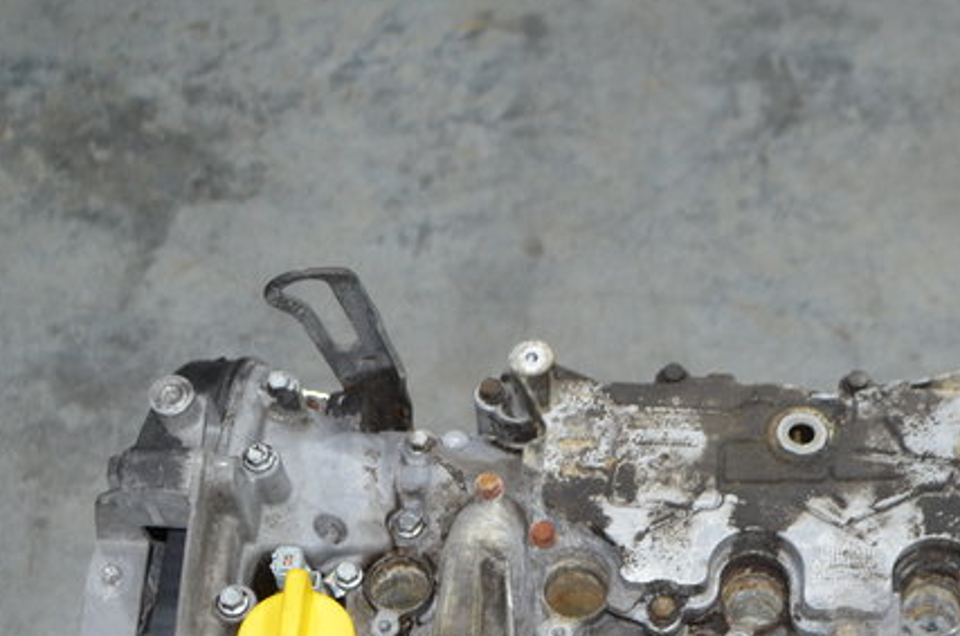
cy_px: 692
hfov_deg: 28.0
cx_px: 596
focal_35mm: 72
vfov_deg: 18.2
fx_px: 1916
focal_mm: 20
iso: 560
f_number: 3.8
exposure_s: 1/60
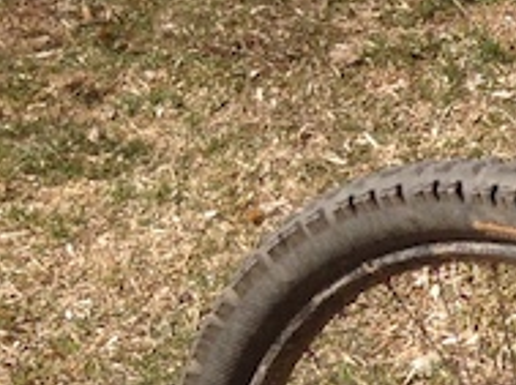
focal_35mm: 190
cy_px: 352
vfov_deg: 7.8
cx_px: 1351
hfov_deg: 9.1
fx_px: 2827
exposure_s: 1/1200
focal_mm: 4.28
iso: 50
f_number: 2.4
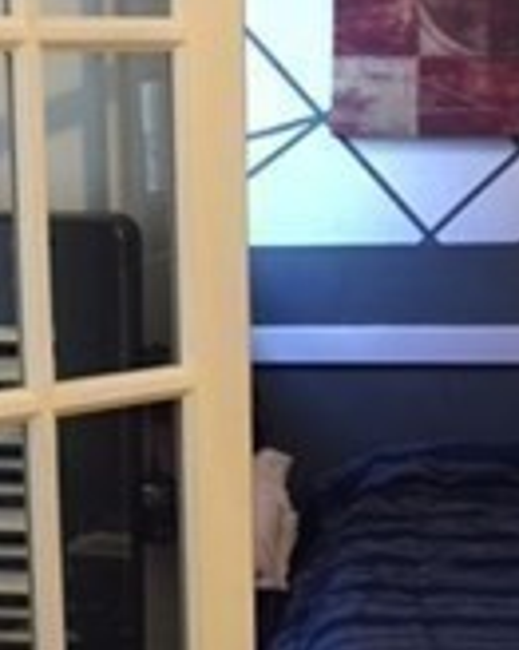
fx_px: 1595
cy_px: 404
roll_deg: +0.6
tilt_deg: -9.4
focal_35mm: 83
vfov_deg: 23.0
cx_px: 166
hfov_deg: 18.4
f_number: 2.2
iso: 250
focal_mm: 4.15
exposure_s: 1/20
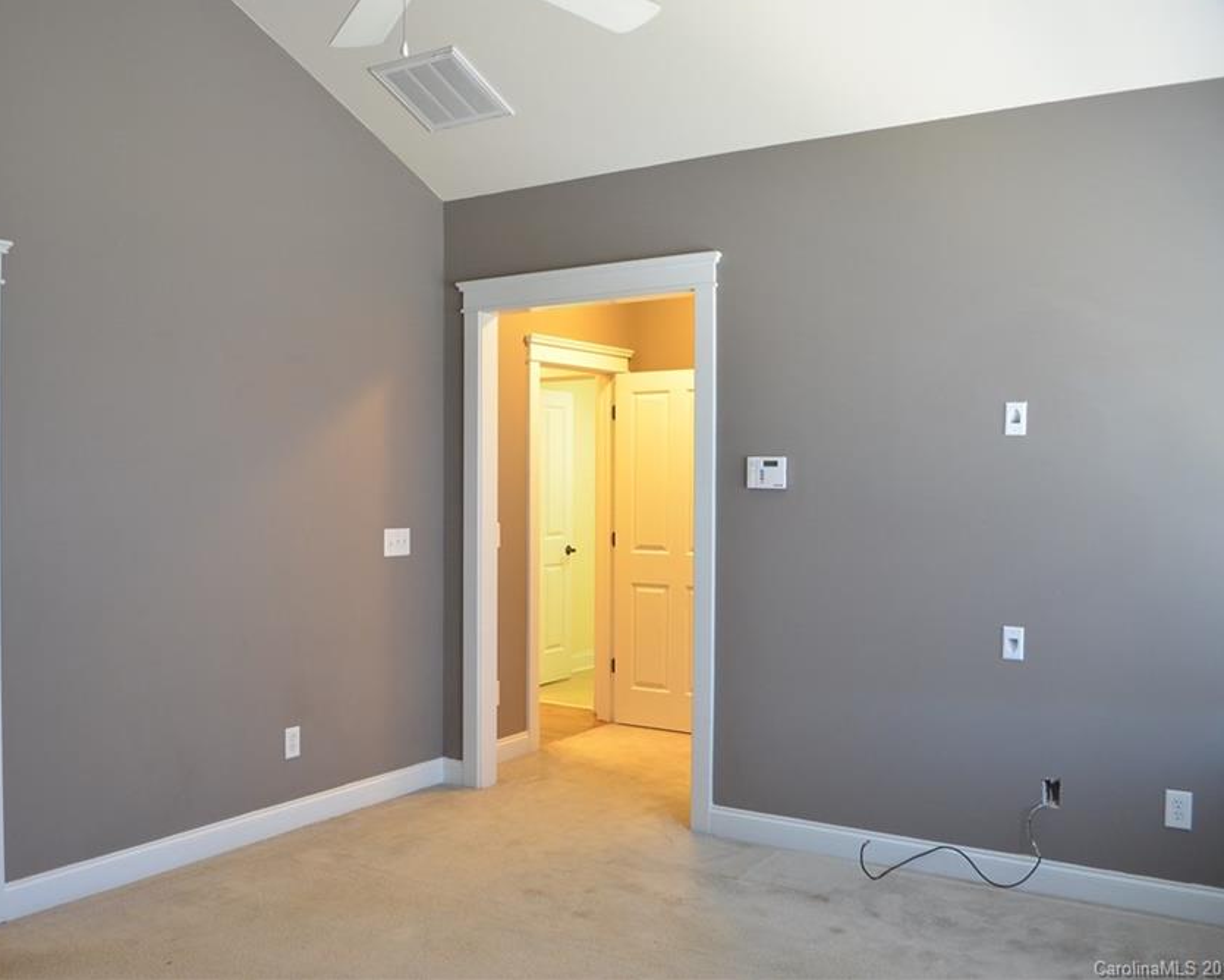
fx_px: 1123
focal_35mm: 31
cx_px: 501
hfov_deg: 56.8
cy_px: 485
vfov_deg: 47.1
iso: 800
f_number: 3.5
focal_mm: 18
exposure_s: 1/40
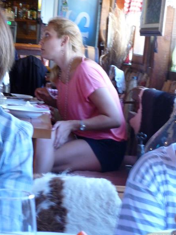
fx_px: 739
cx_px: 89
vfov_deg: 18.0
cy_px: 112
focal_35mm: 109
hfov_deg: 13.6
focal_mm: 15.2
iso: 400
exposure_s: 1/13
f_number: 4.7
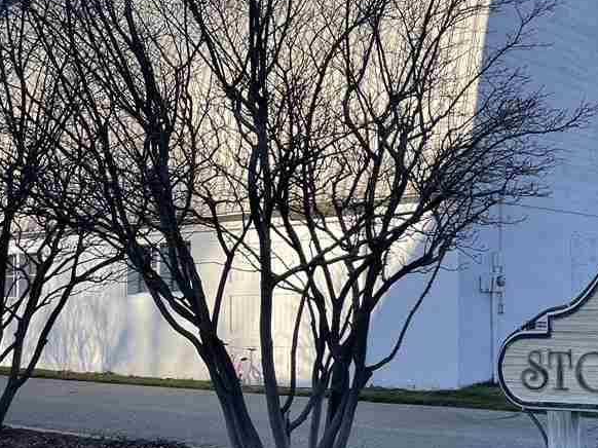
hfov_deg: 31.2
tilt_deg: +1.6
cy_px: 281
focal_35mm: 55
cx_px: 653
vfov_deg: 26.5
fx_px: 950
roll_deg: +0.9
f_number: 1.6
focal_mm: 5.1
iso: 32
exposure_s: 1/1534
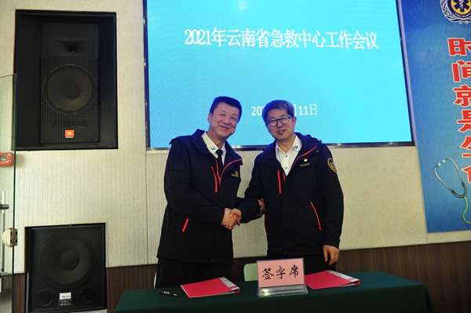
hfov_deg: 60.3
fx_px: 405
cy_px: 156
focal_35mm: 31
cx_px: 236
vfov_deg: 42.3
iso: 1000
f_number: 3.5
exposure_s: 1/50
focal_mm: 31
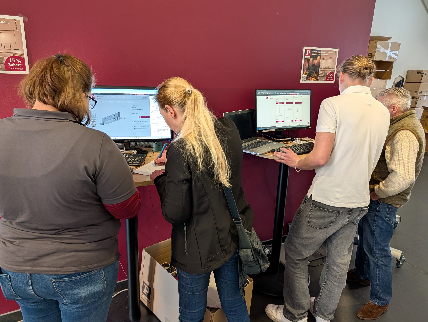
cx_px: 214
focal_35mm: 24
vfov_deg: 56.9
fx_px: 297
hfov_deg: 71.5
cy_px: 161
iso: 302
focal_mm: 6.9
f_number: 1.68
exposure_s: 1/100
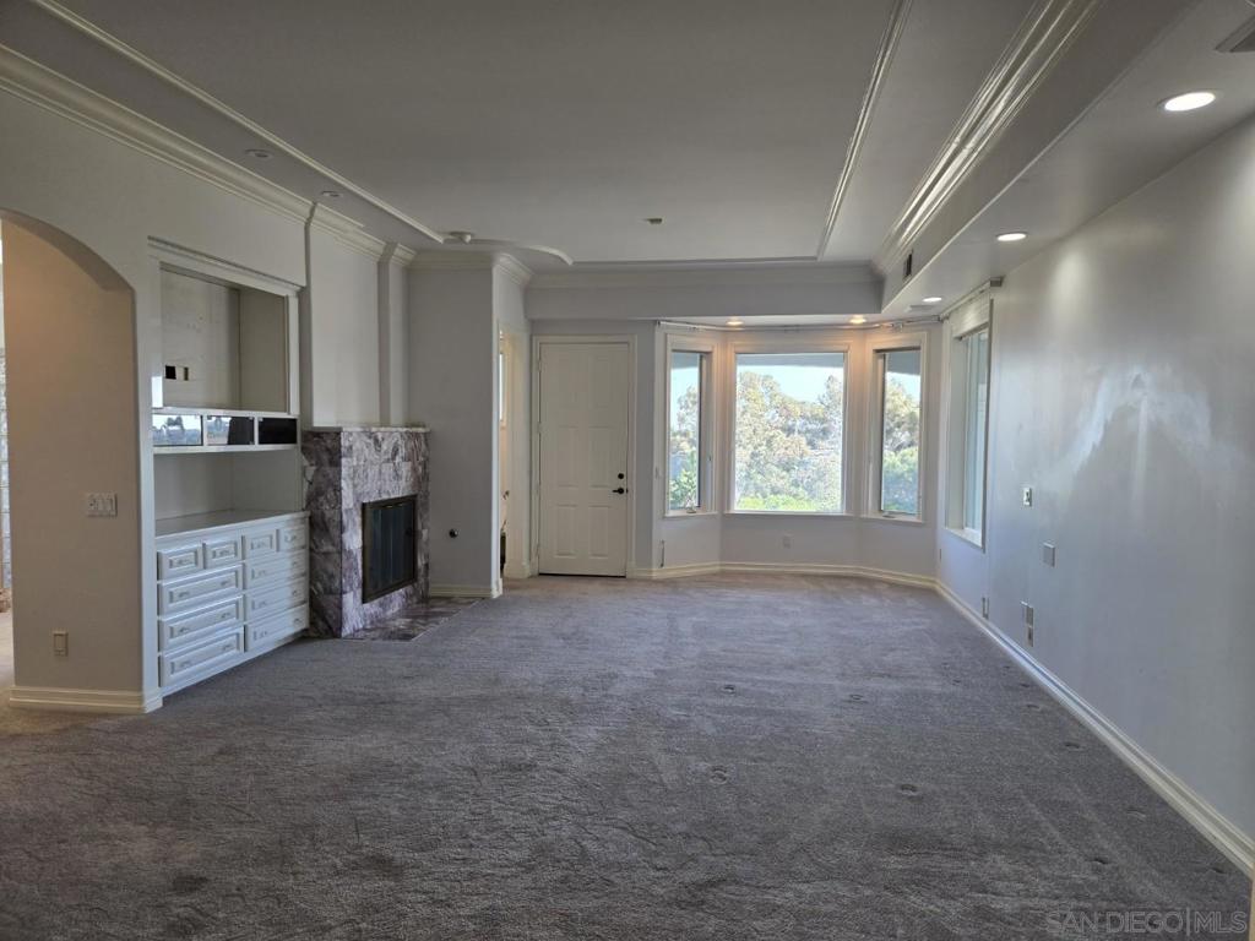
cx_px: 628
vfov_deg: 58.9
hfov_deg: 73.9
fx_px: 834
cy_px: 470
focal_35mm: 23
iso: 50
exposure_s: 1/120
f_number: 1.8
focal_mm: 5.4
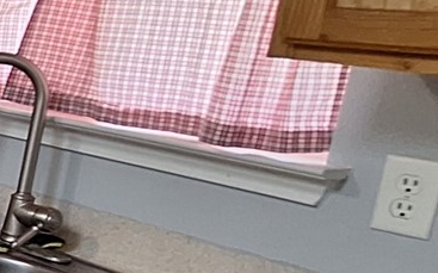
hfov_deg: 16.0
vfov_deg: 16.9
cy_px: 160
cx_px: -559
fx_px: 919
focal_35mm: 77
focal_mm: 1.74
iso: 125
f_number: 2.2
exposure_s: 1/40
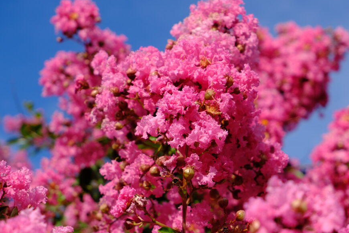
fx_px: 776
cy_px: 112
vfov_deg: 17.1
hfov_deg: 25.3
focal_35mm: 80
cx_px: 199
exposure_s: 1/420
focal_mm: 45
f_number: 5.6
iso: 160
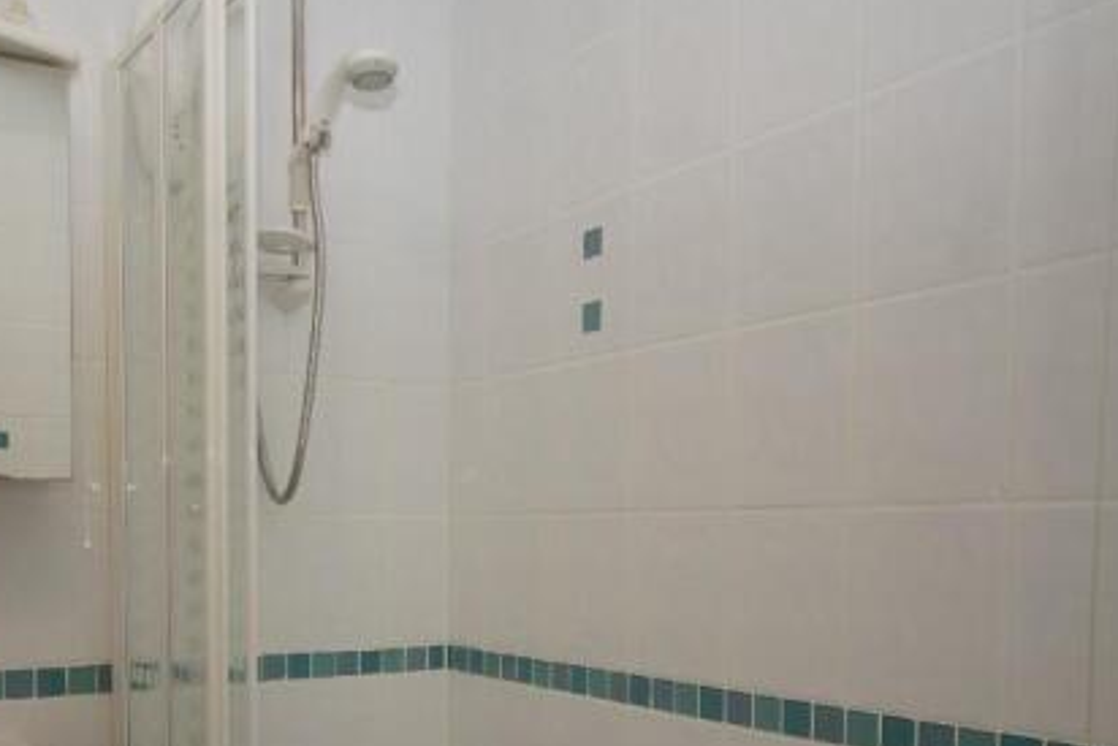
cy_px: 576
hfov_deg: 52.4
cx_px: 374
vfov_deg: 36.1
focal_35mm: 36
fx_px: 1112
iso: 200
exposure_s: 1/60
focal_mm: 15
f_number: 5
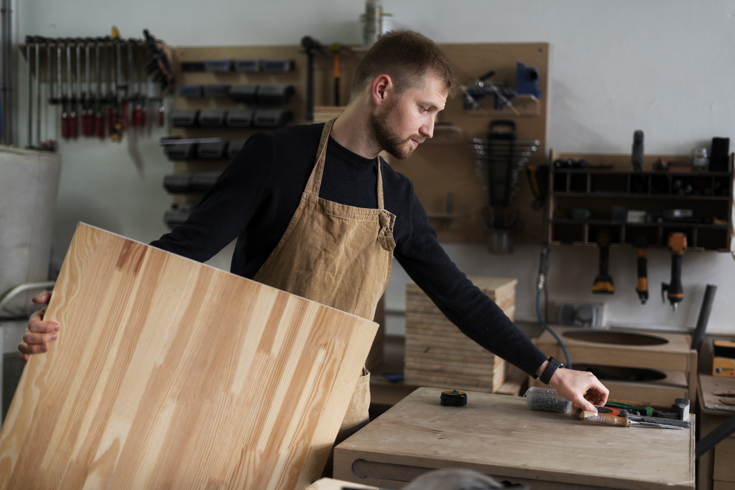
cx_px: 368
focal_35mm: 50
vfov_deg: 27.0
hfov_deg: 39.6
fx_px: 1021
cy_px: 245
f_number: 1.8
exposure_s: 1/200
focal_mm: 50
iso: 160
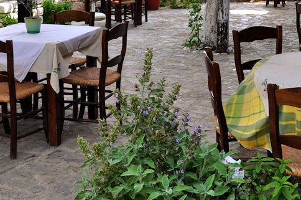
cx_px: 164
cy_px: 13
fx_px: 559
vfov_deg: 19.8
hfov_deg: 30.1
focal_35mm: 67
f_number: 10
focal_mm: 18
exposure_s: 1/60
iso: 200
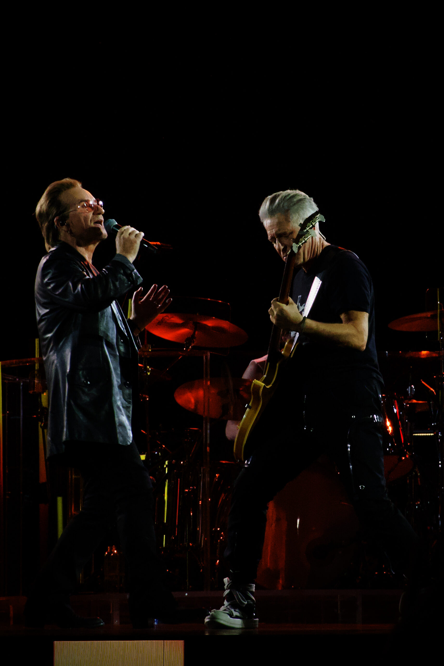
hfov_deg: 9.5
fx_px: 2682
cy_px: 333
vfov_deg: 14.2
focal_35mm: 145
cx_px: 222
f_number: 4.5
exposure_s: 1/160
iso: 3200
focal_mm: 52.59
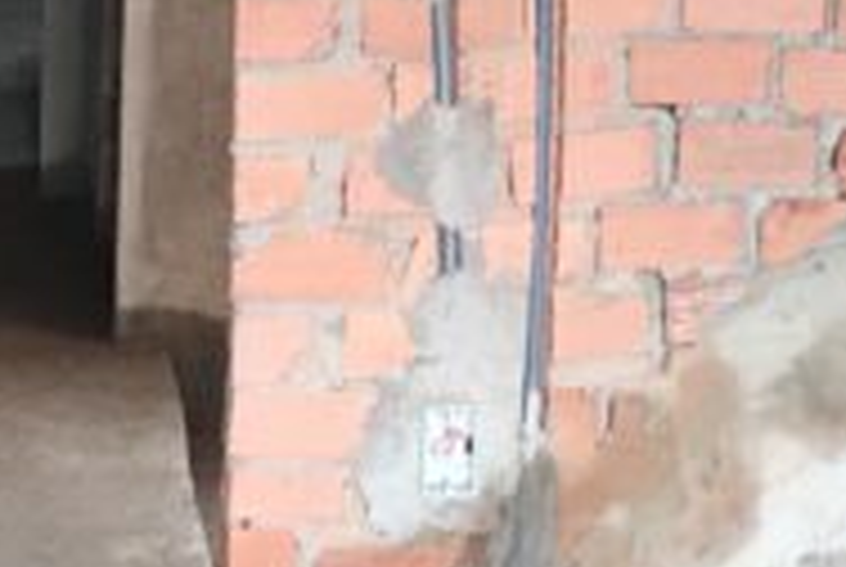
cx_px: 774
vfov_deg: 8.0
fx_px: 3860
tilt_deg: +3.1
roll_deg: -1.0
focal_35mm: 164
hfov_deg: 12.4
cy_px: -549
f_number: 2.2
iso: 50
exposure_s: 1/33
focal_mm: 4.15
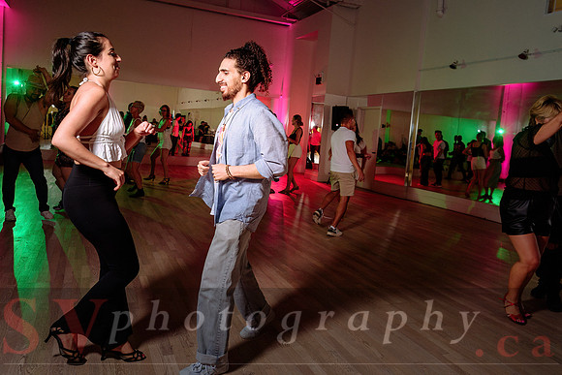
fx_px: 418
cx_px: 248
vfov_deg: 48.2
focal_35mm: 27
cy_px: 166
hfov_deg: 67.6
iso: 800
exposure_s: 1/125
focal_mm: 24
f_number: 3.5
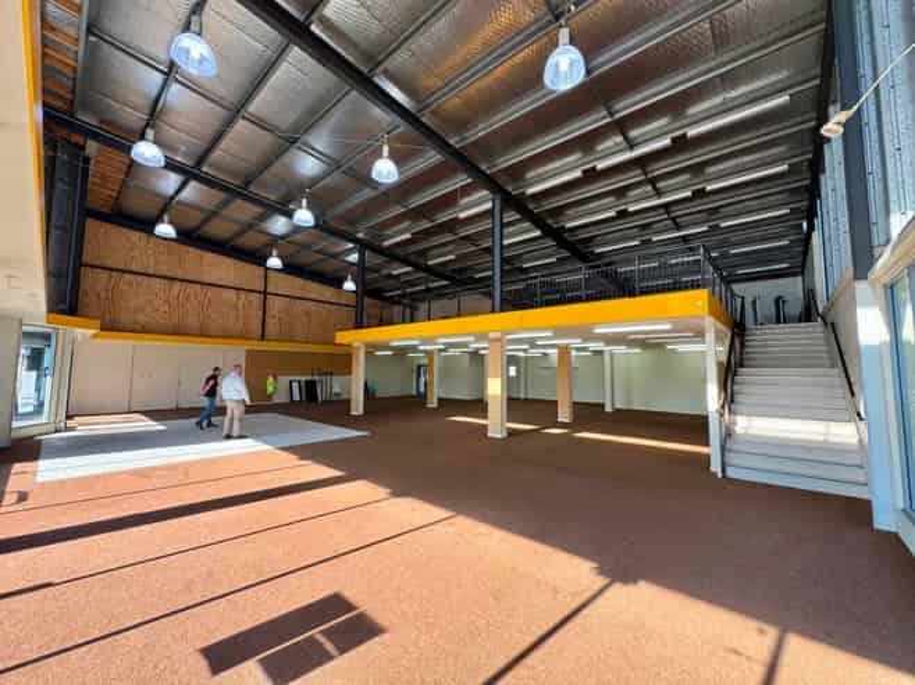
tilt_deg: +5.6
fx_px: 370
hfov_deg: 102.1
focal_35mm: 14
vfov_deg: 85.6
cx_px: 458
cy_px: 342
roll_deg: -0.8
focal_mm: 2.22
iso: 50
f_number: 2.2
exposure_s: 1/99
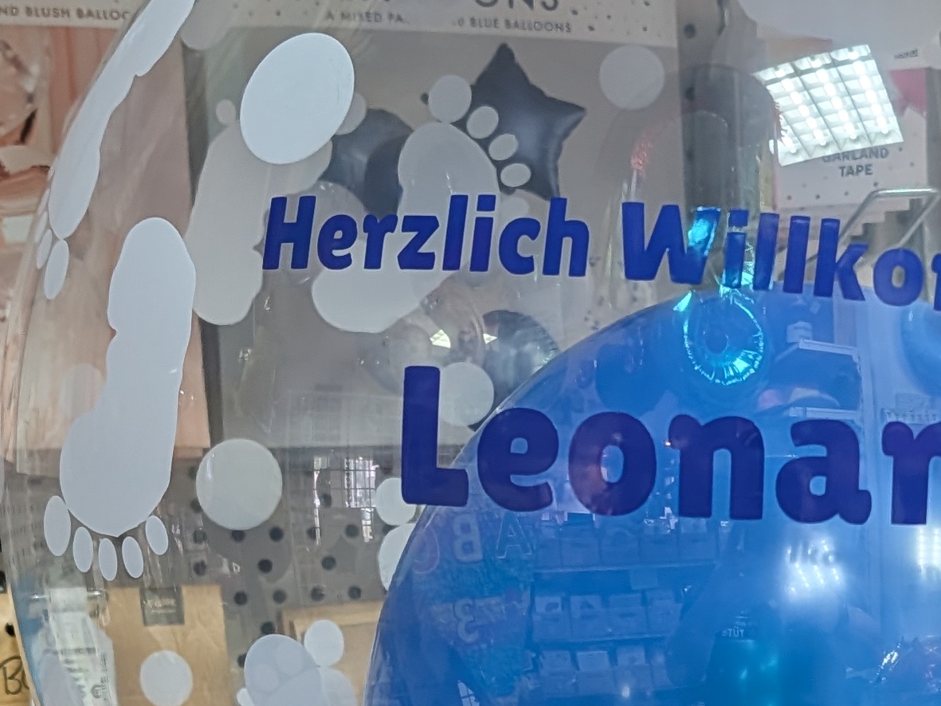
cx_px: 739
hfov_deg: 23.2
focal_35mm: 83
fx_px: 2256
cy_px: 658
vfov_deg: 17.5
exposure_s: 1/50
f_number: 1.68
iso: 127
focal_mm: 6.9
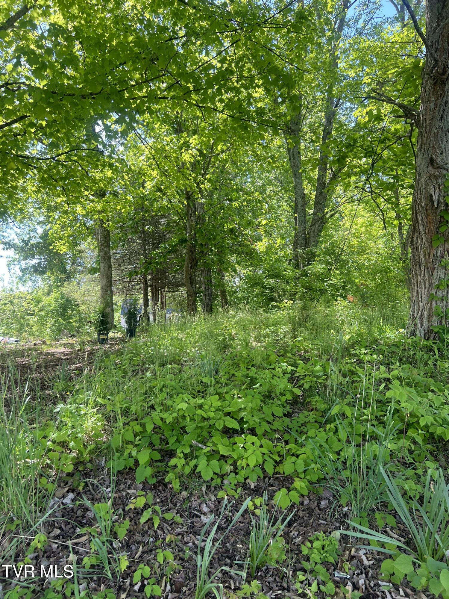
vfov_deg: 67.3
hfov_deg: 53.1
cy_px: 300
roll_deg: +0.8
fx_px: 450
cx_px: 224
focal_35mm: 26
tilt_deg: +2.3
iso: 50
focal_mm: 5.7
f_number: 1.5
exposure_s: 1/397
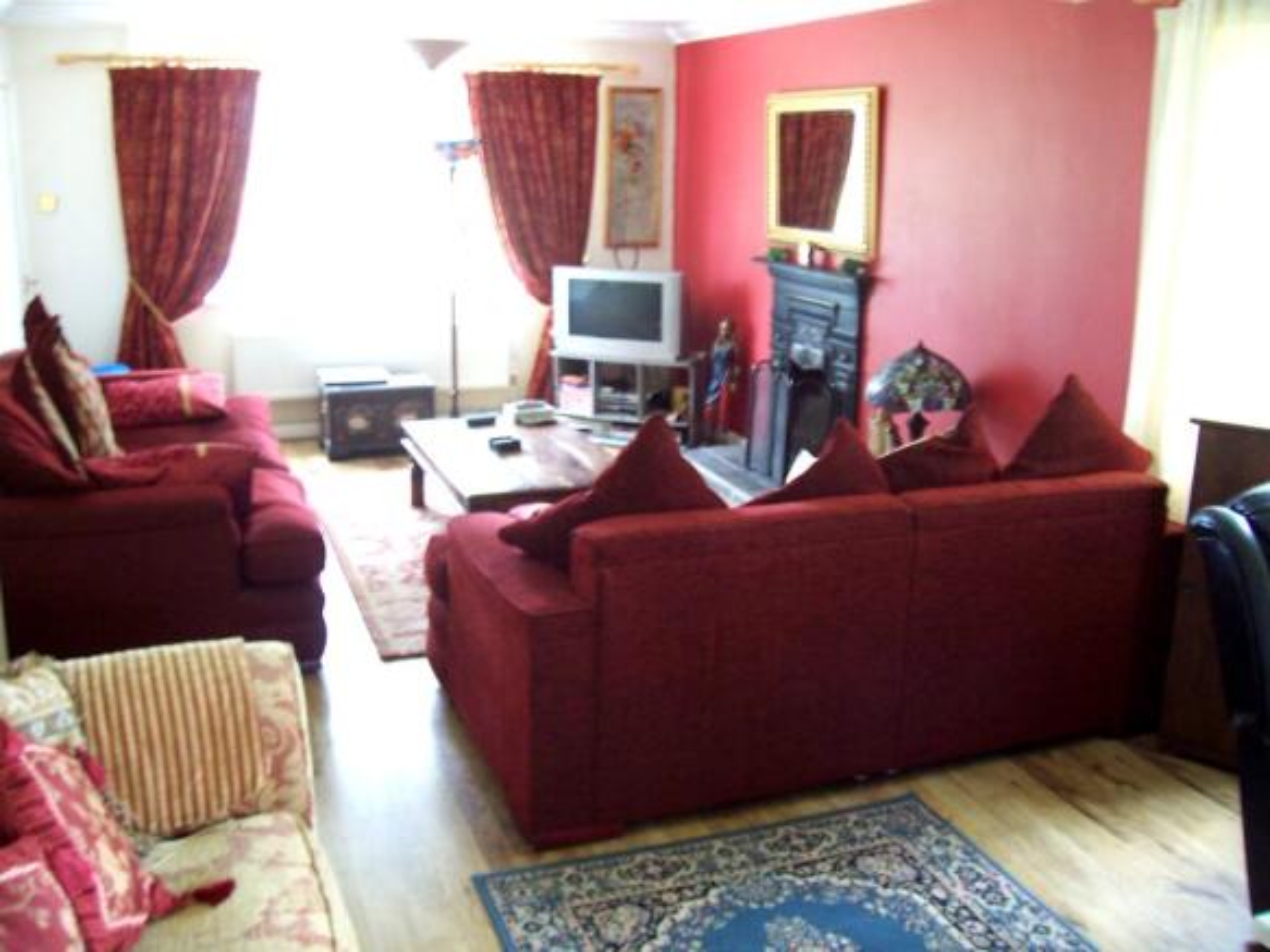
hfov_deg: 54.0
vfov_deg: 41.8
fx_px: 1247
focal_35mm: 34
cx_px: 635
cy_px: 476
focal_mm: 5.6
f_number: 2.7
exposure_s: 1/10
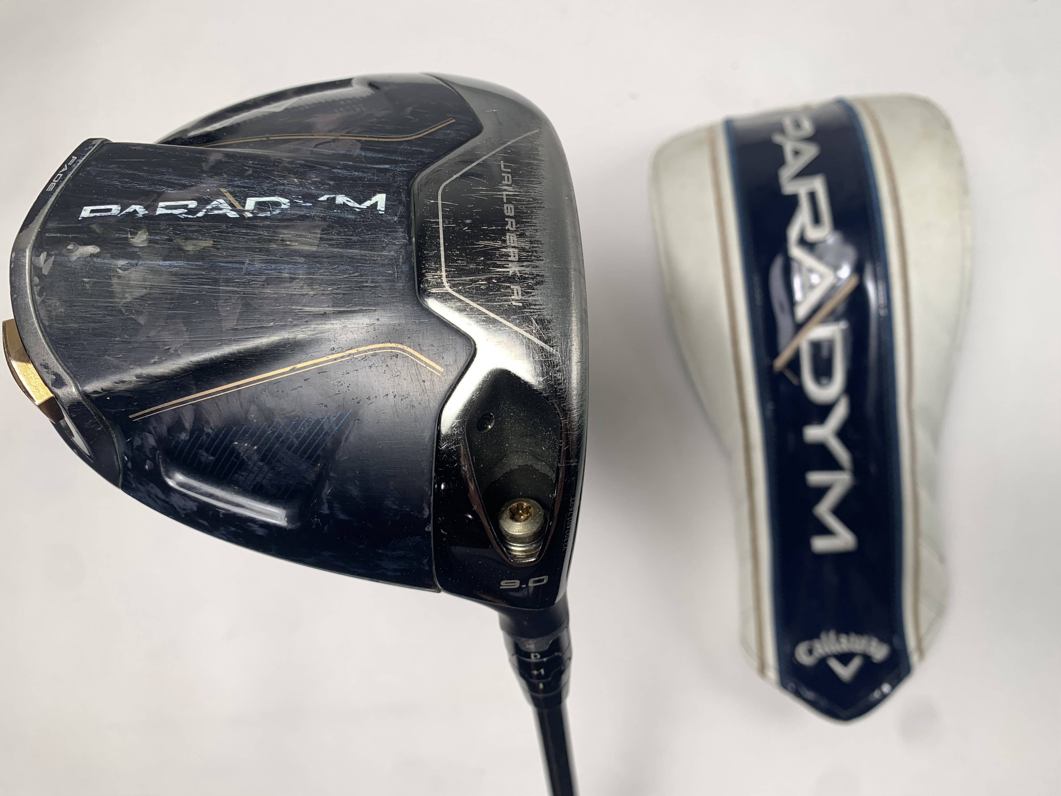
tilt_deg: -80.4
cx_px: 530
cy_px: 398
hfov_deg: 67.3
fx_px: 797
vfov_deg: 53.1
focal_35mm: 26
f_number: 1.8
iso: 25
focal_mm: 4.25
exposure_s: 1/139
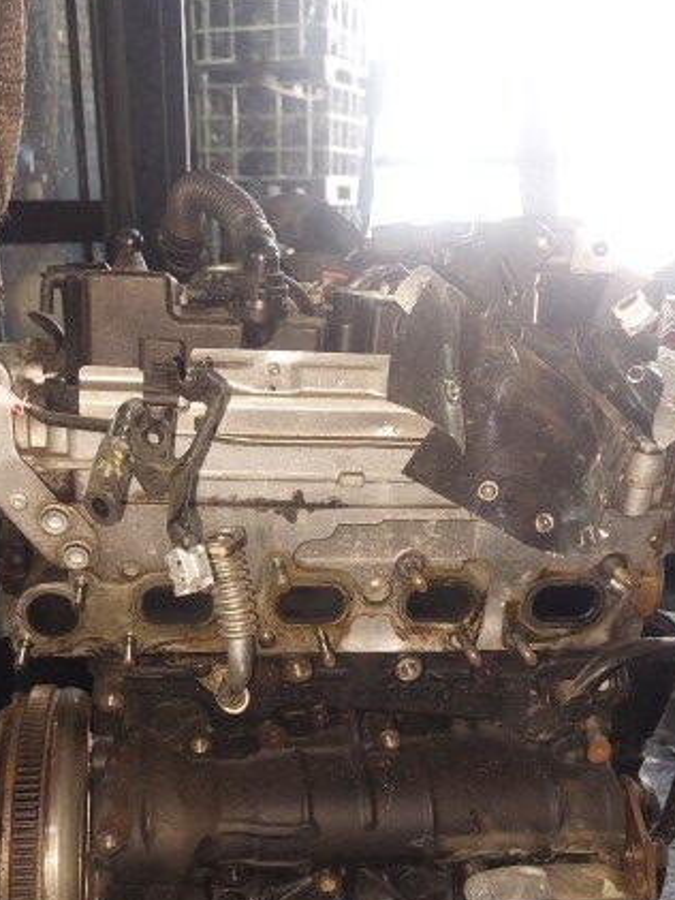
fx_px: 987
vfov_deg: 47.9
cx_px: 297
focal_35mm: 38
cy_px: 624
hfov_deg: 37.7
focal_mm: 5.23
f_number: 1.8
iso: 250
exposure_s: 1/50
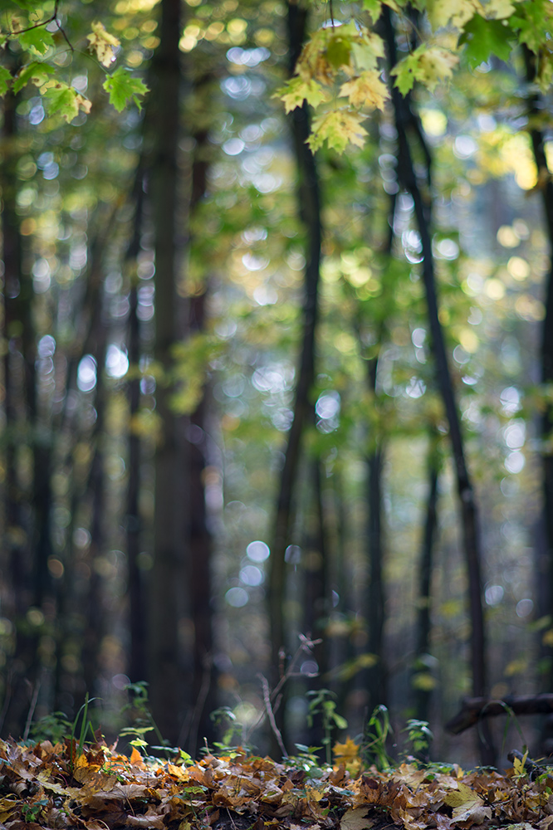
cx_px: 276
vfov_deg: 19.5
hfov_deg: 13.0
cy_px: 415
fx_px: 2421
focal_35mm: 105
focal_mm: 105
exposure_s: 1/100
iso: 110
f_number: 1.8
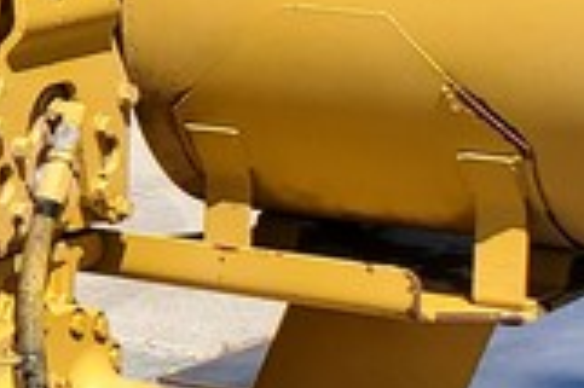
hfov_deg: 10.9
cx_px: -588
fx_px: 2787
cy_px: 178
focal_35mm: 172
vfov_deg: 8.0
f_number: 2.4
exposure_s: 1/1336
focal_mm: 4.3
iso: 50
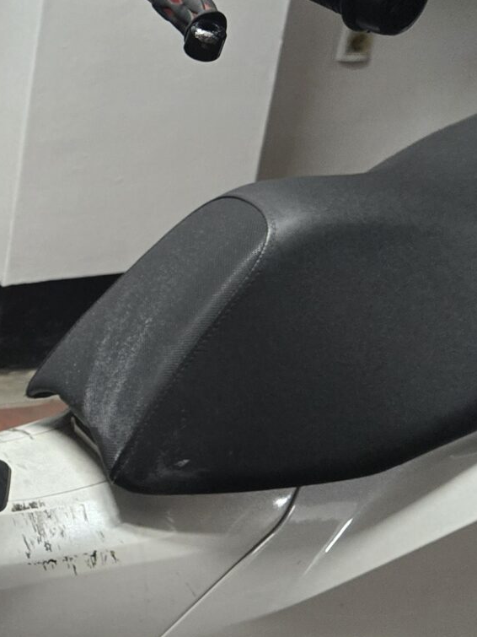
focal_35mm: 78
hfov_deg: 16.7
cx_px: -287
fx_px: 1433
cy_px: 295
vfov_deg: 25.0
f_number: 1.8
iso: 1000
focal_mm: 5.4
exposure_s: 1/120
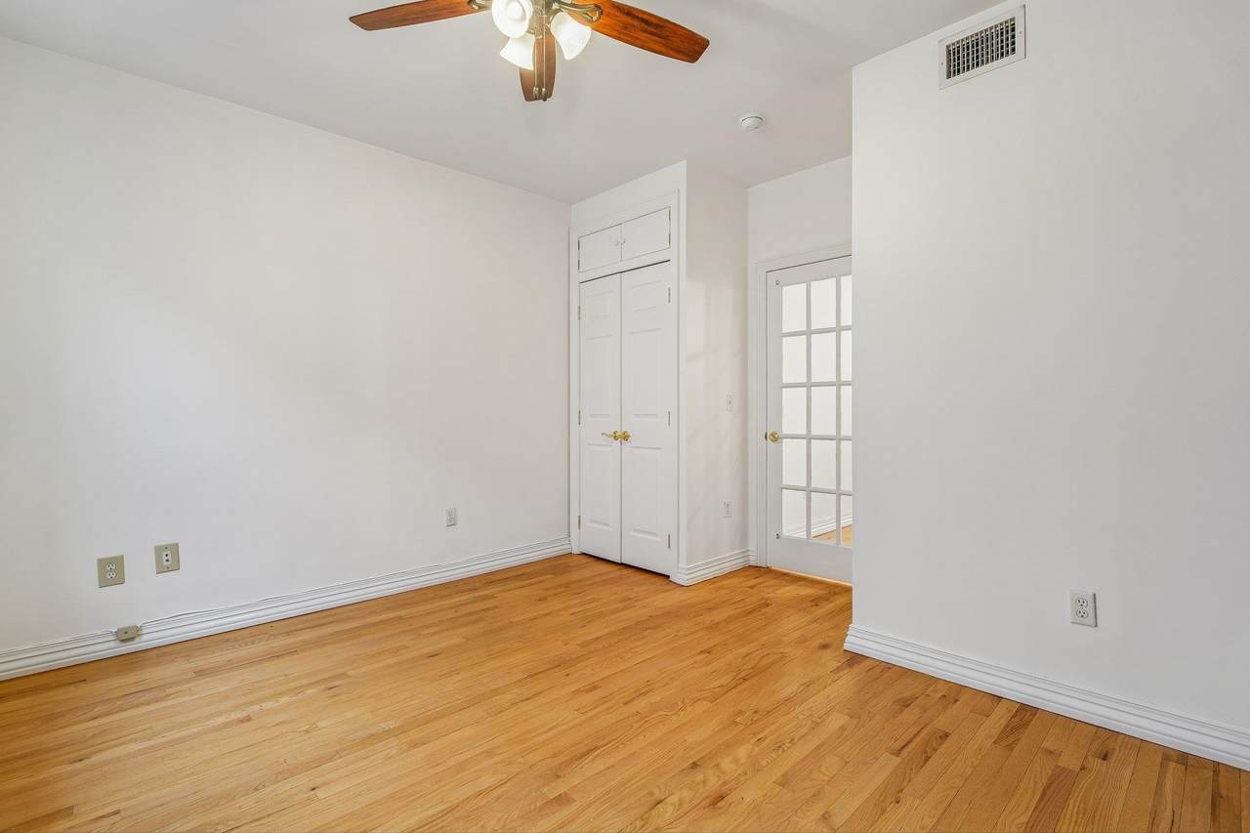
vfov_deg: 73.7
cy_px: 416
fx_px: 555
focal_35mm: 16
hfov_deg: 96.7
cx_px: 625
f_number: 8
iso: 400
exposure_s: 1/5
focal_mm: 16
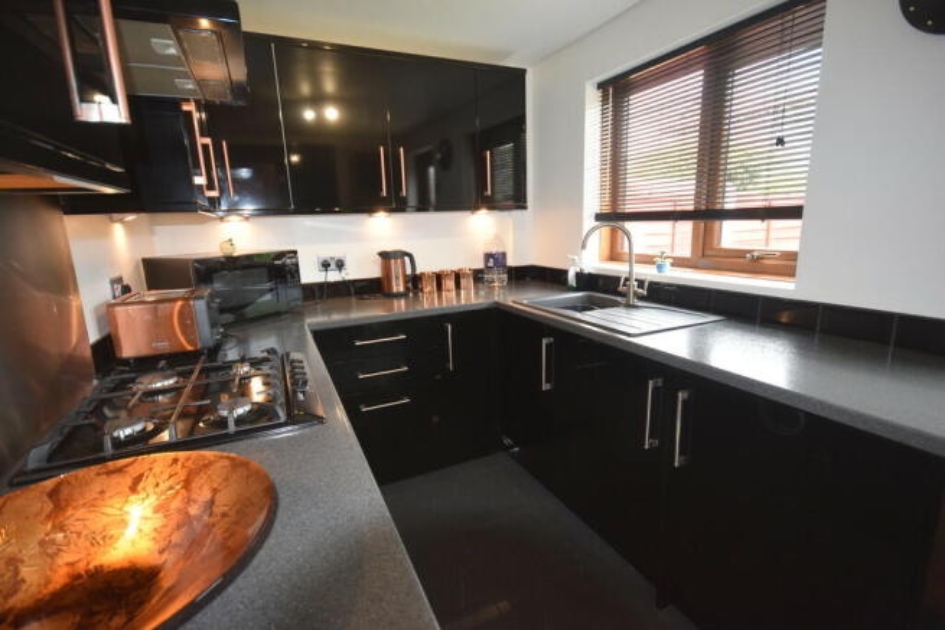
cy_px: 315
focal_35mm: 16
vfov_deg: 72.1
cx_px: 472
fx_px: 433
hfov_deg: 95.0
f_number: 4.5
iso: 800
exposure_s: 1/80
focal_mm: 11
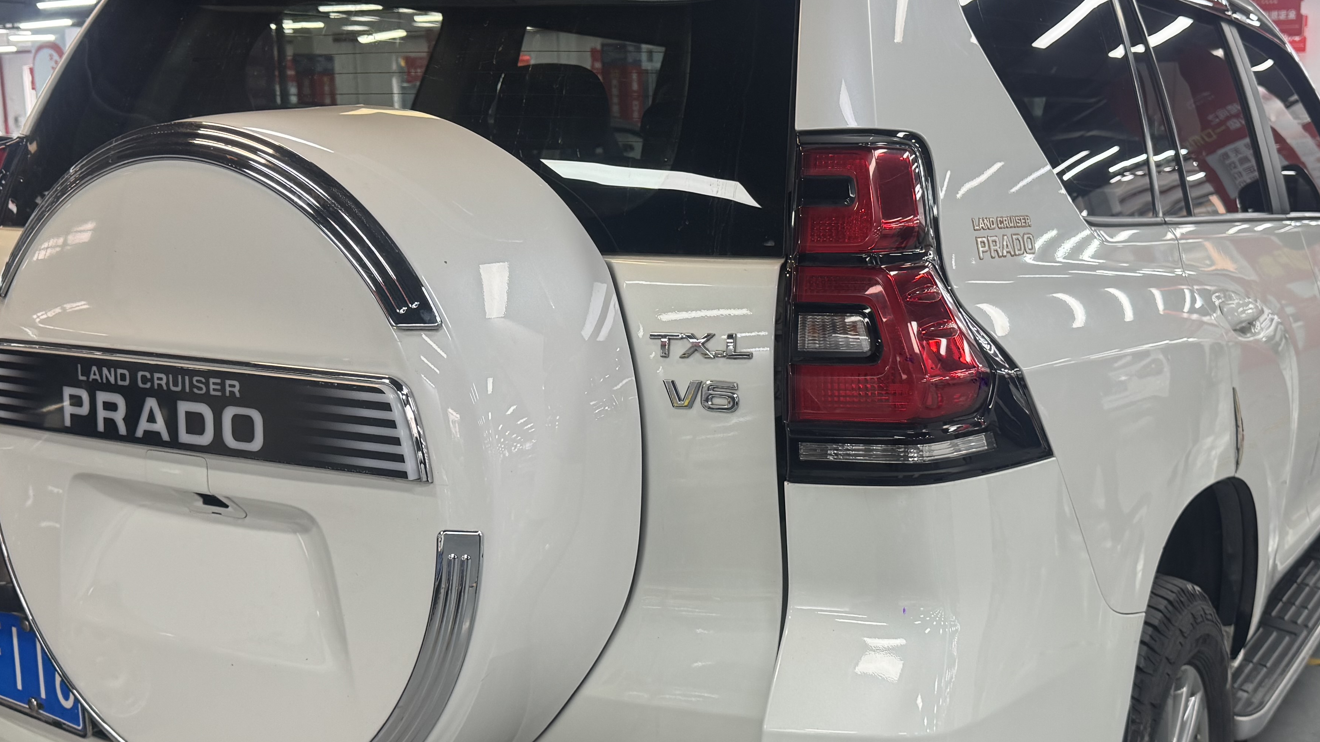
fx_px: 1470
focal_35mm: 42
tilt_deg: -10.4
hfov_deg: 48.3
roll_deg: +0.1
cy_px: 403
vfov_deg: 28.3
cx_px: 738
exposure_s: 1/121
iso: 100
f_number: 1.78
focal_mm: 6.76
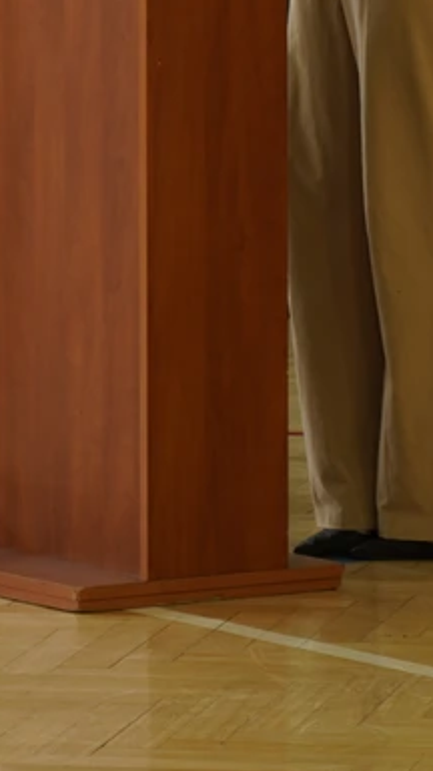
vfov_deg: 6.5
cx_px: 149
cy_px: -120
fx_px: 6757
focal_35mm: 330
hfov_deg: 3.7
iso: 200
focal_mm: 79
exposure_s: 1/50
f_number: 5.6
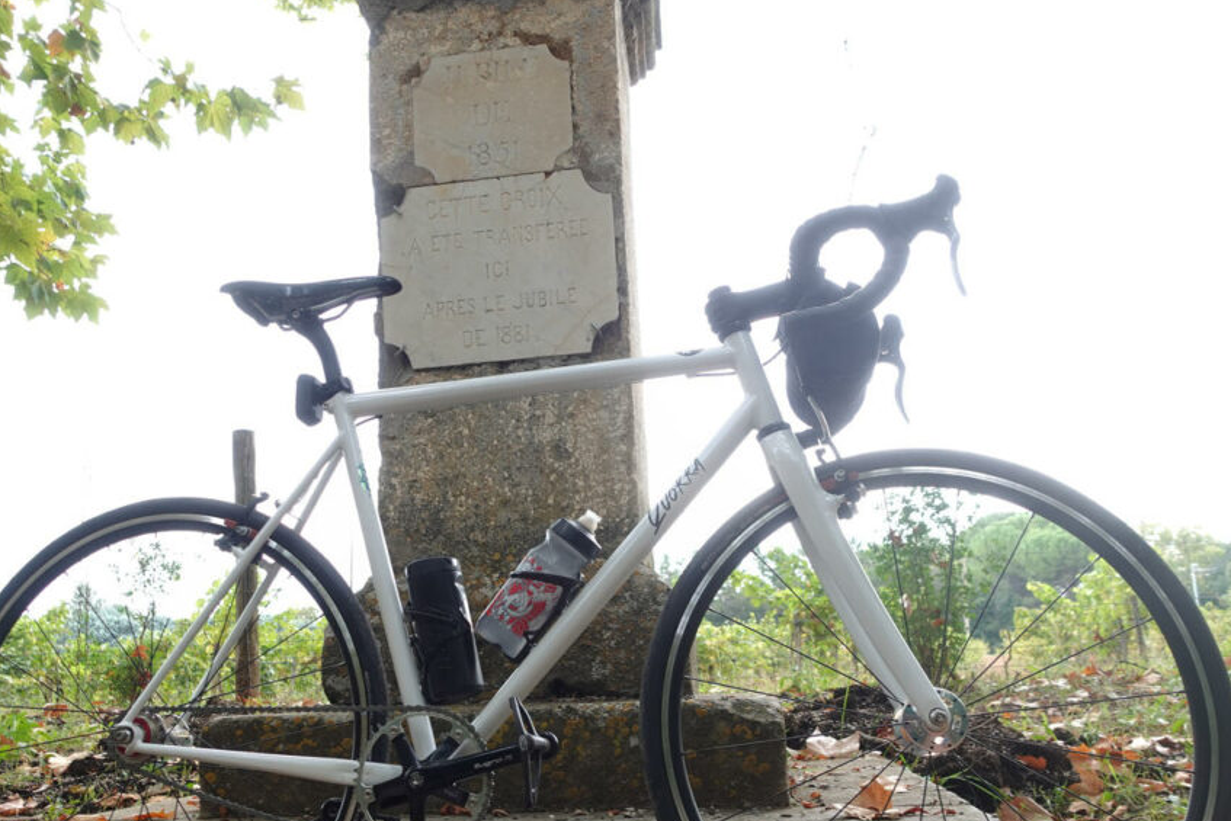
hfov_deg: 55.7
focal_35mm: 34
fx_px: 1163
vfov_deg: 38.6
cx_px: 545
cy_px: 529
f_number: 2.8
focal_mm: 9.4
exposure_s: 1/30
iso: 80
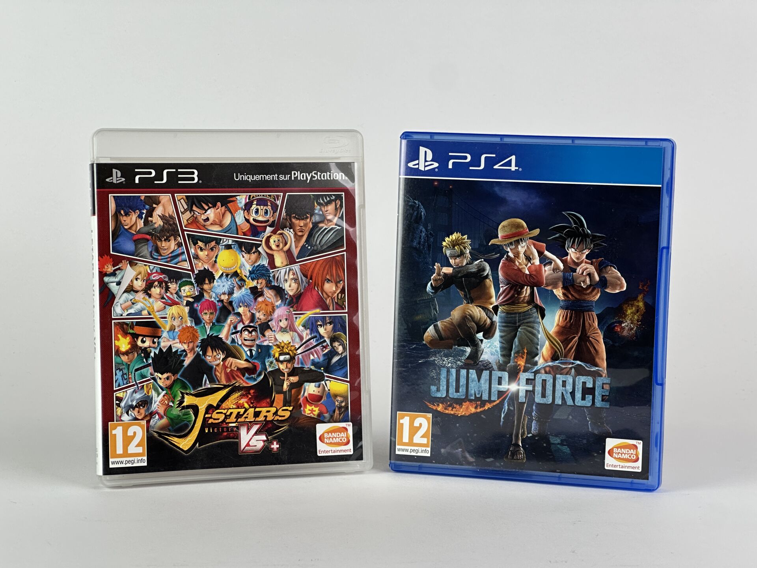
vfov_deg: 19.1
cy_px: 284
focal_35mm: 77
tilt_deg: -7.7
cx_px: 378
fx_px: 1684
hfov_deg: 25.3
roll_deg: -0.5
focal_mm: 9
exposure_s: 1/100
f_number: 2.8
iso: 64
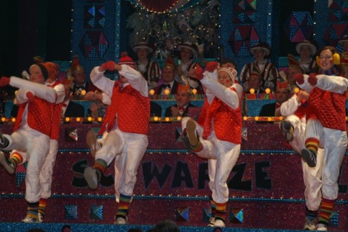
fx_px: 1231
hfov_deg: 16.1
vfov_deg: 10.7
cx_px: 174
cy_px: 116
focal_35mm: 128
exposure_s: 1/60
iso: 400
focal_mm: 85
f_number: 5.6
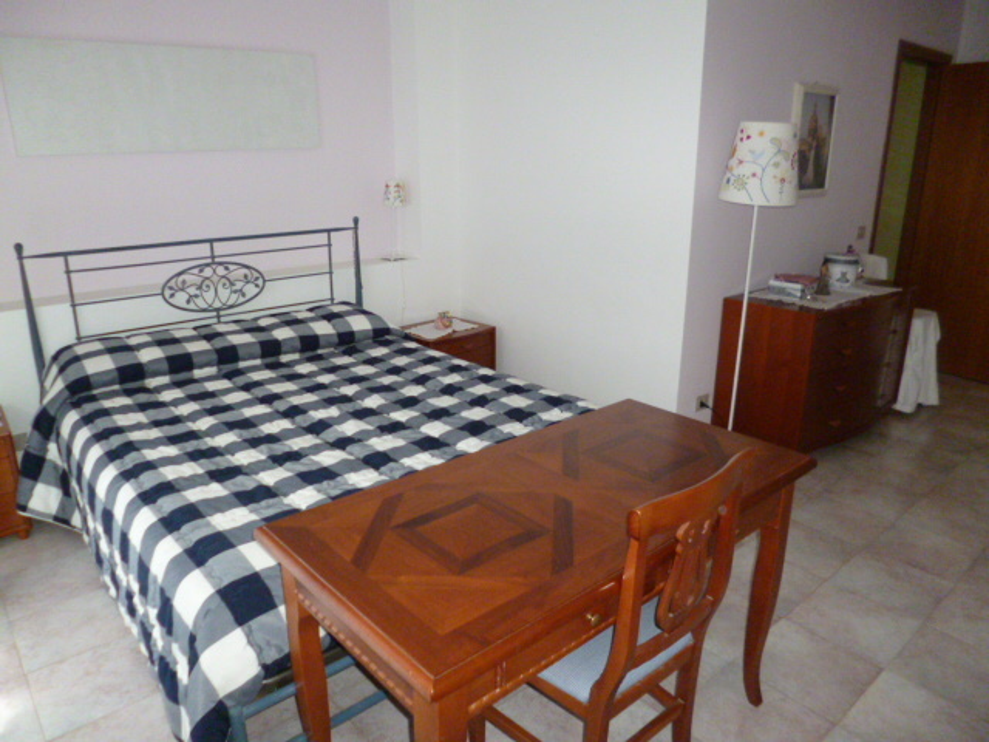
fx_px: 686
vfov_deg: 56.8
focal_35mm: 24
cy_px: 371
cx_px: 494
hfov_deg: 71.6
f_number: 2.5
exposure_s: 1/60
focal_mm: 4.3
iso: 500
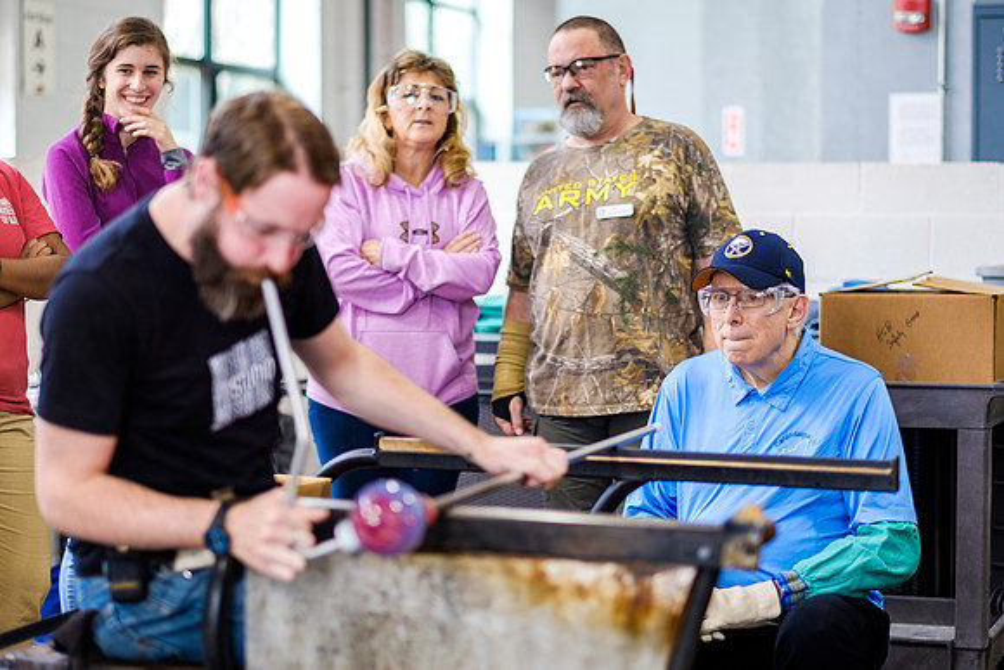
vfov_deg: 15.9
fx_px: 2396
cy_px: 340
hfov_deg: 23.7
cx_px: 492
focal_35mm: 86
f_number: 1.2
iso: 200
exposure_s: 1/125
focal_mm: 56
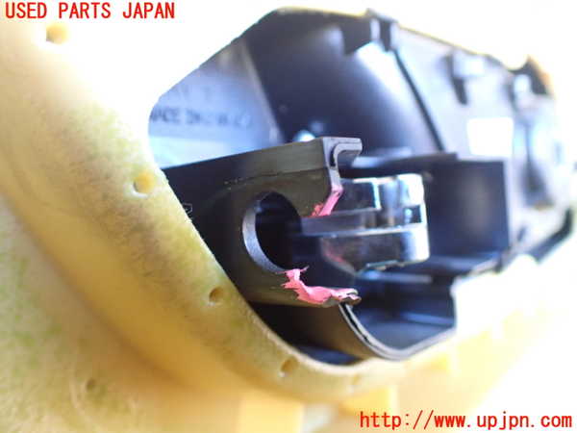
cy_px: 216
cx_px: 288
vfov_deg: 46.8
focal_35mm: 30
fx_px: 500
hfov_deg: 60.0
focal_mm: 5.4
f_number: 2.3
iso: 800
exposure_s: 1/40
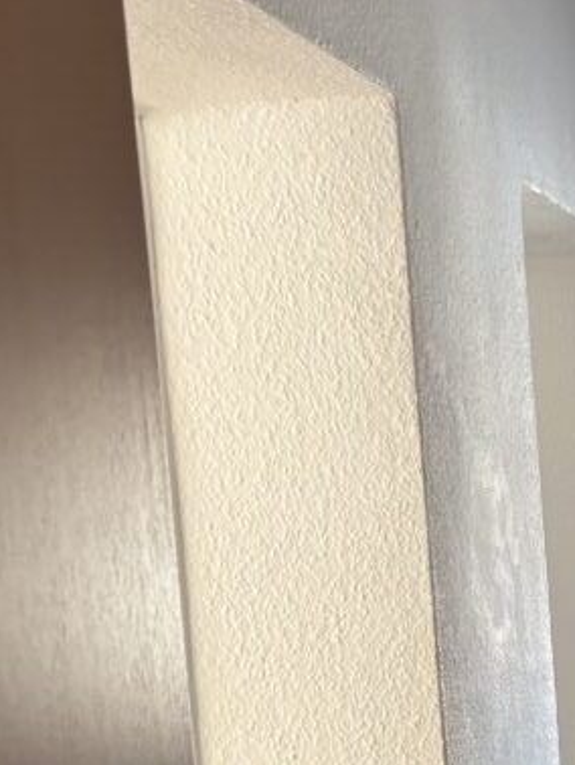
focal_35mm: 99
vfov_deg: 19.0
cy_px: 854
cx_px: 1020
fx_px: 2190
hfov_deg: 13.5
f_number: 1.6
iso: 125
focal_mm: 5.96
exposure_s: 1/65
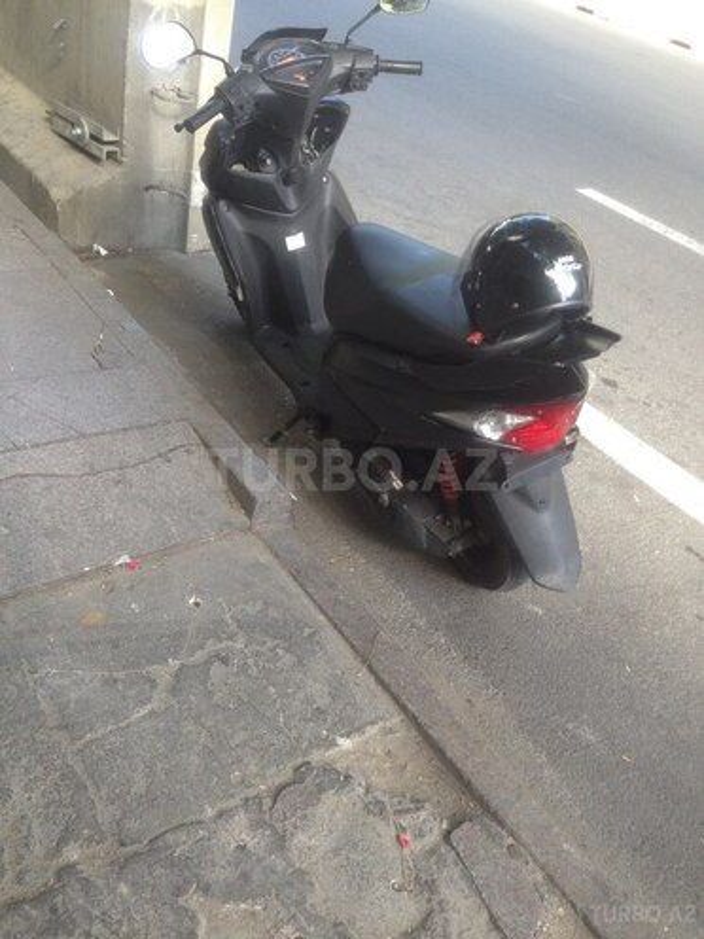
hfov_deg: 42.9
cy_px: 470
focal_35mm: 33
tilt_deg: -33.5
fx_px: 895
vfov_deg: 55.4
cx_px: 352
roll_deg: -17.1
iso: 80
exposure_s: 1/120
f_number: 2.4
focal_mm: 4.12
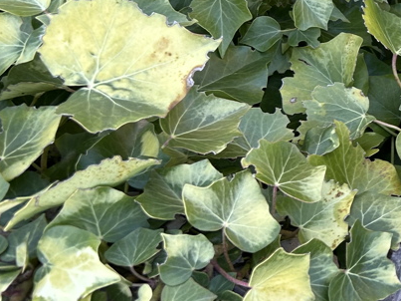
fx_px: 996
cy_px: 16
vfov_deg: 16.9
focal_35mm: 86
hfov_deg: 19.4
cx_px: 626
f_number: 1.5
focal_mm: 5.7
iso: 32
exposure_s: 1/121
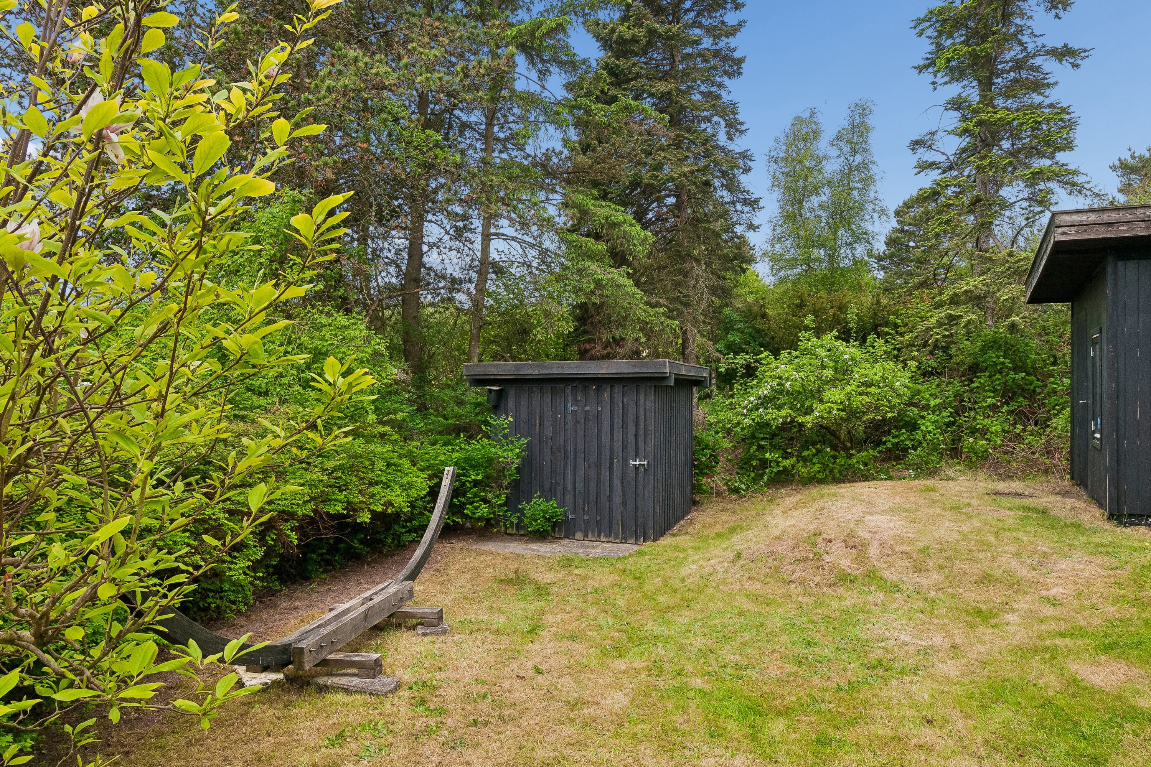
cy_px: 384
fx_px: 719
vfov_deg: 56.1
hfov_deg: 77.3
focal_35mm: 22
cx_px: 576
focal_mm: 15
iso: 400
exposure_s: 1/250
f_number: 10
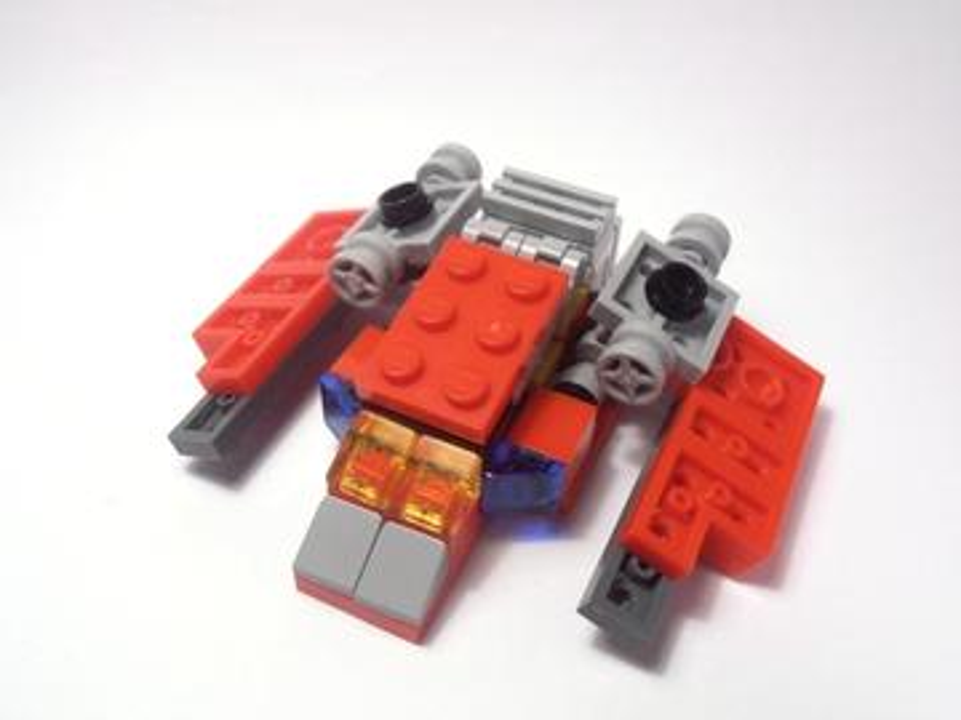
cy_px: 360
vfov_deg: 38.7
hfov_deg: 50.1
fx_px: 1027
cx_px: 480
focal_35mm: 37
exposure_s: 1/80
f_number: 3.9
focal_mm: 6.61
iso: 80
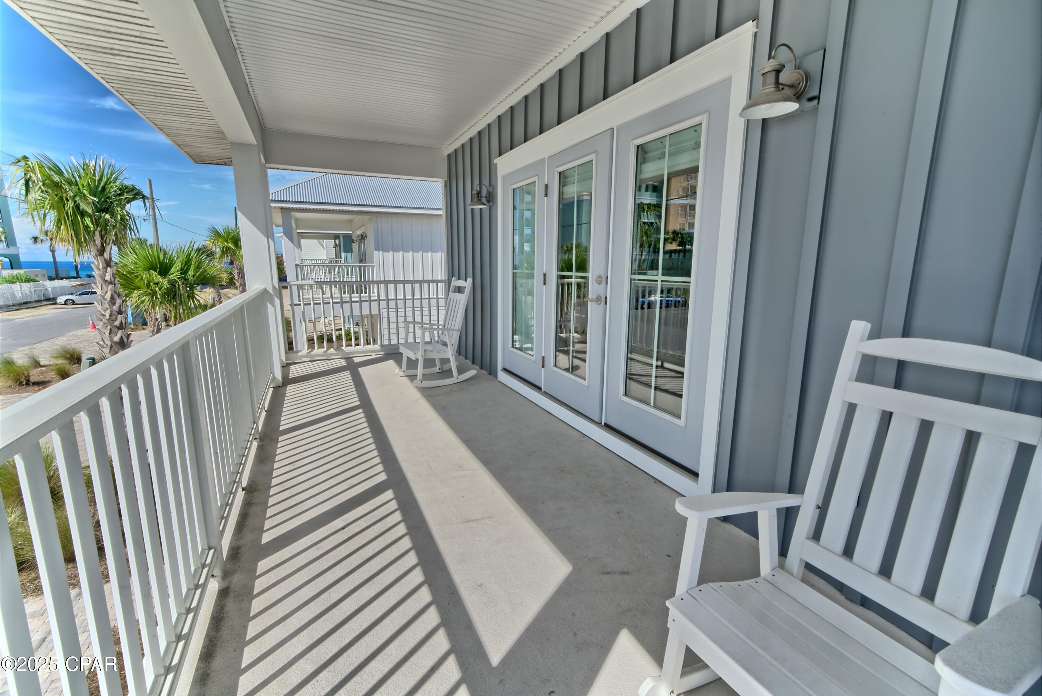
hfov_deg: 100.4
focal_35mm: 15
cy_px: 348
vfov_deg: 77.4
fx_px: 434
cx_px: 521
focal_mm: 15
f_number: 19
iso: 200
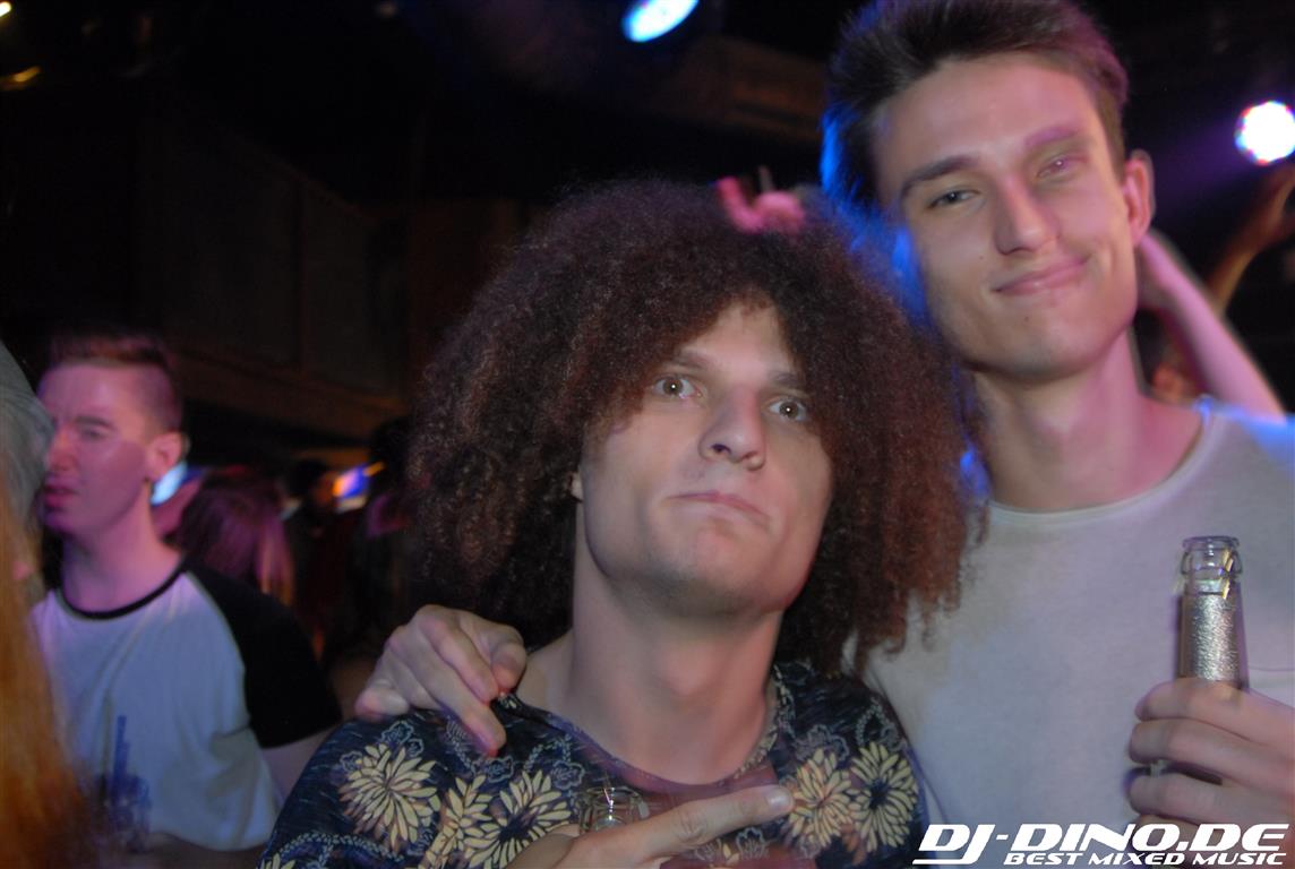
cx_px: 648
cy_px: 434
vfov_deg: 37.0
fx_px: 1298
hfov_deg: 53.0
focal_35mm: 36
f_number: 5.6
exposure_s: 1/10
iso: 400
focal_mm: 24
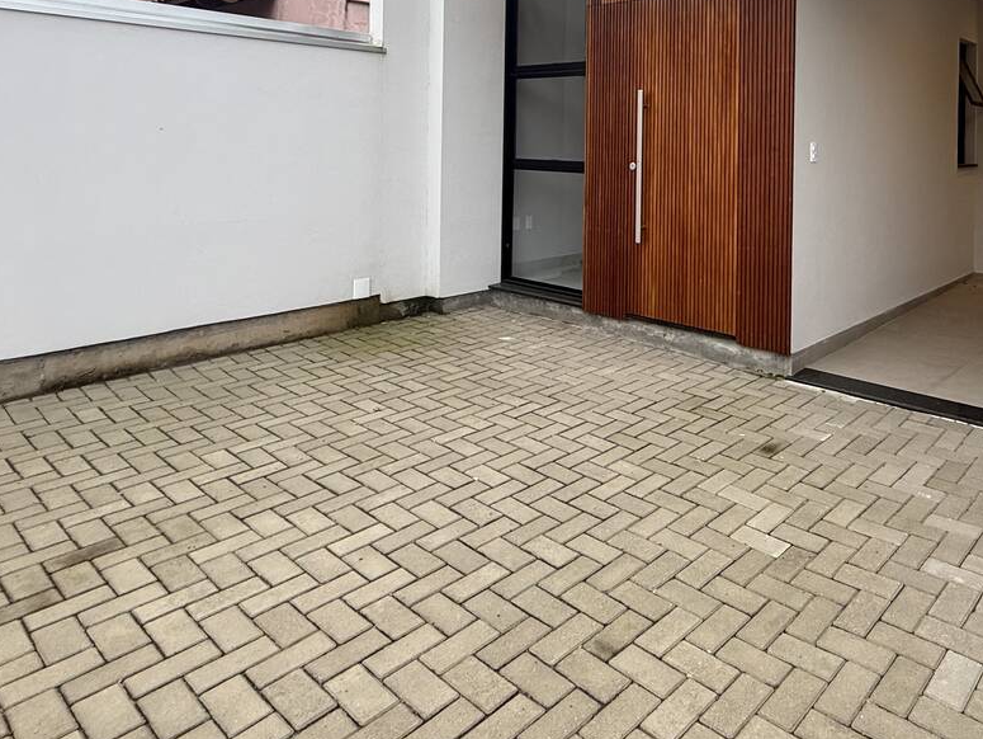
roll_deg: -1.2
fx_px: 739
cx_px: 704
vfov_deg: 49.7
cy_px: 138
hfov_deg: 64.3
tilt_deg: +0.7
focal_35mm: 26
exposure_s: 1/99
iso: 80
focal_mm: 2.22
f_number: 2.2
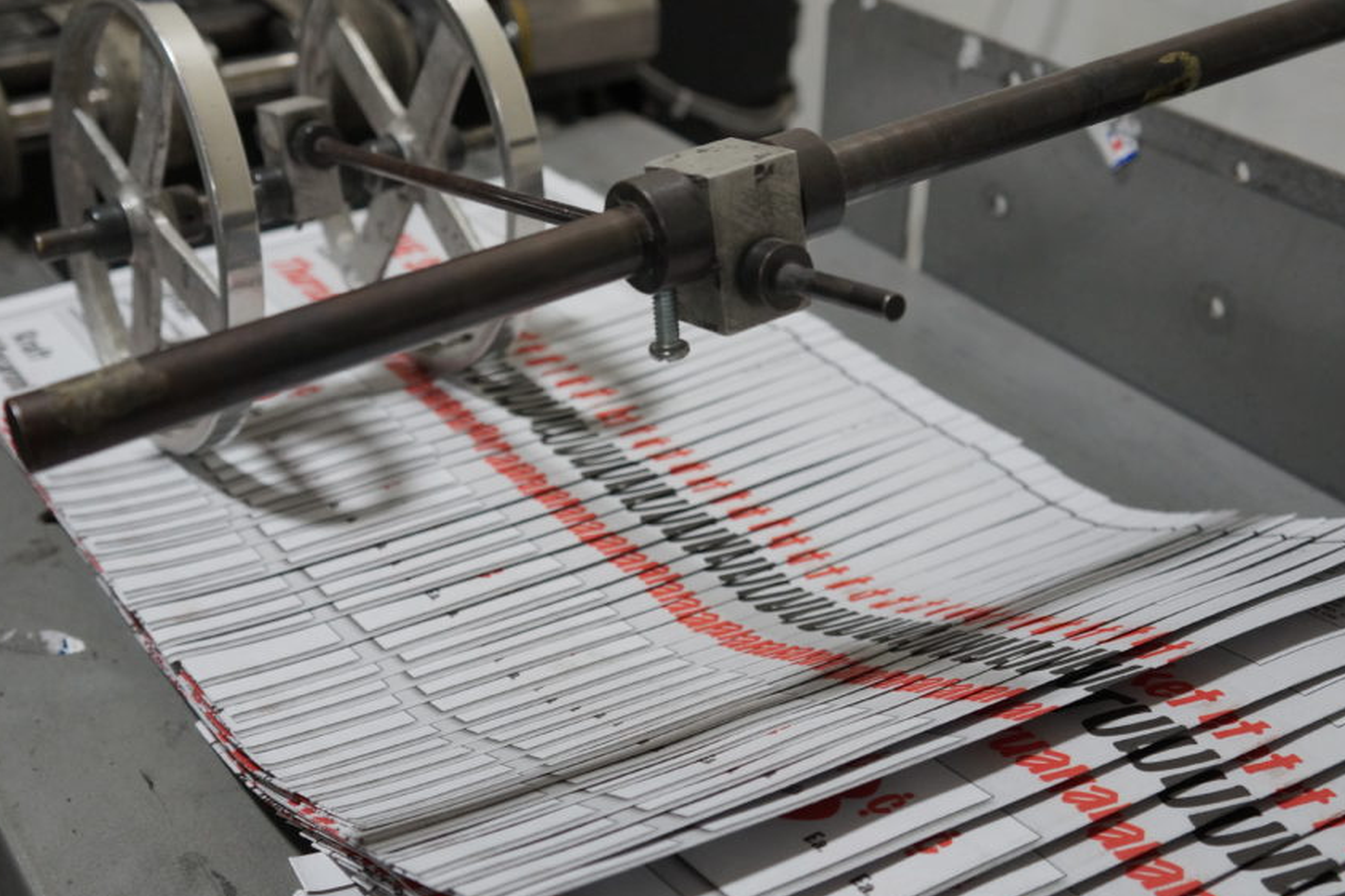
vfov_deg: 29.5
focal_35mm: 46
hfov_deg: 43.0
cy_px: 442
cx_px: 594
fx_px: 1704
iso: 800
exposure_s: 1/160
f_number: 4
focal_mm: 25
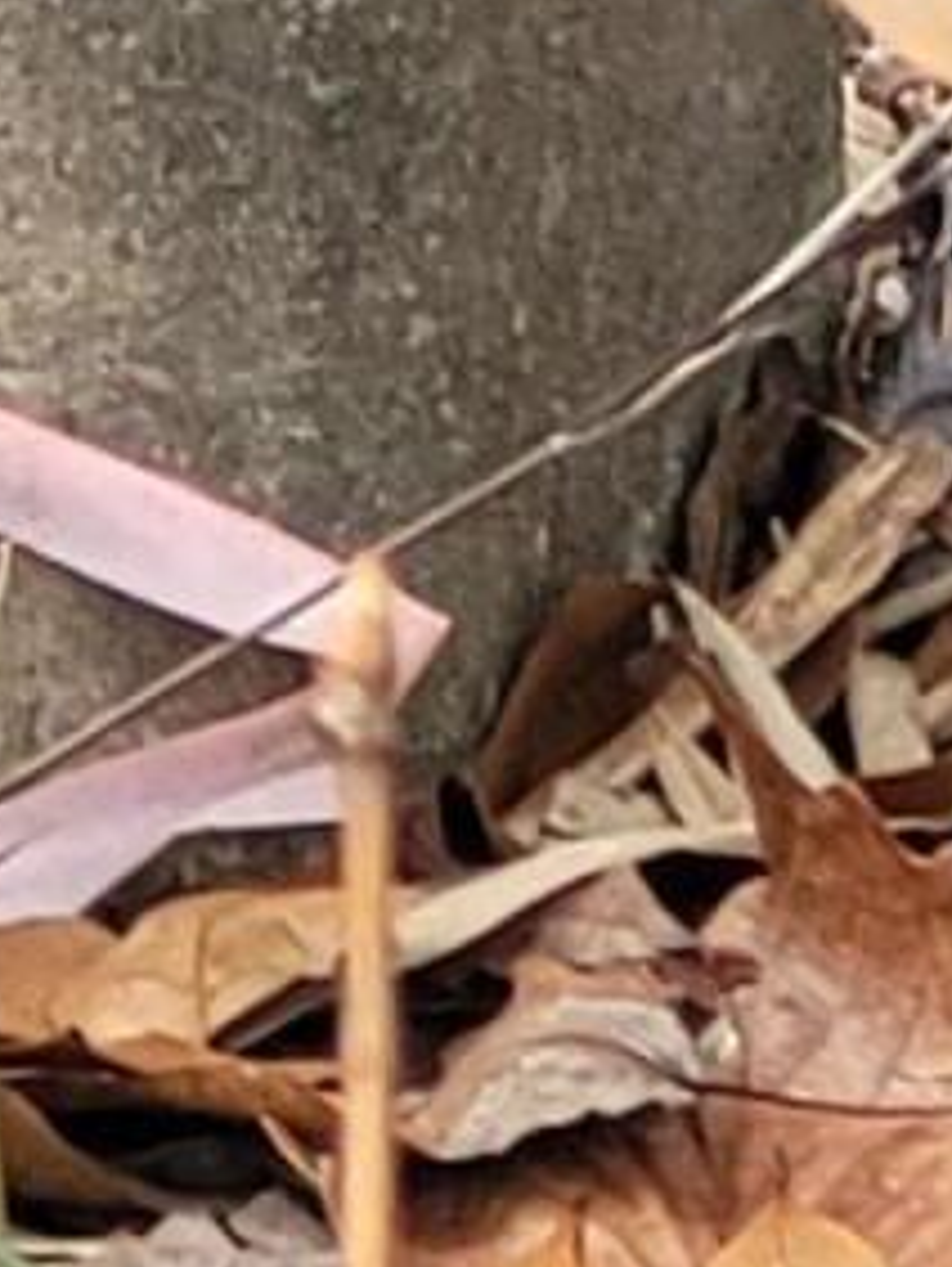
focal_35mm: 539
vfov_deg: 3.6
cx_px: 1212
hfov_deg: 2.8
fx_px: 19735
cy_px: -1748
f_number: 2.4
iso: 25
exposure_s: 1/133
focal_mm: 7.12
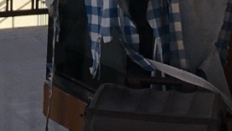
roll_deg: -1.3
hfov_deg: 9.6
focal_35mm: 223
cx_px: -18
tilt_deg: -9.8
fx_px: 1372
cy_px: -68
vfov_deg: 5.4
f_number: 2.2
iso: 25
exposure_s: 1/999
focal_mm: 4.15
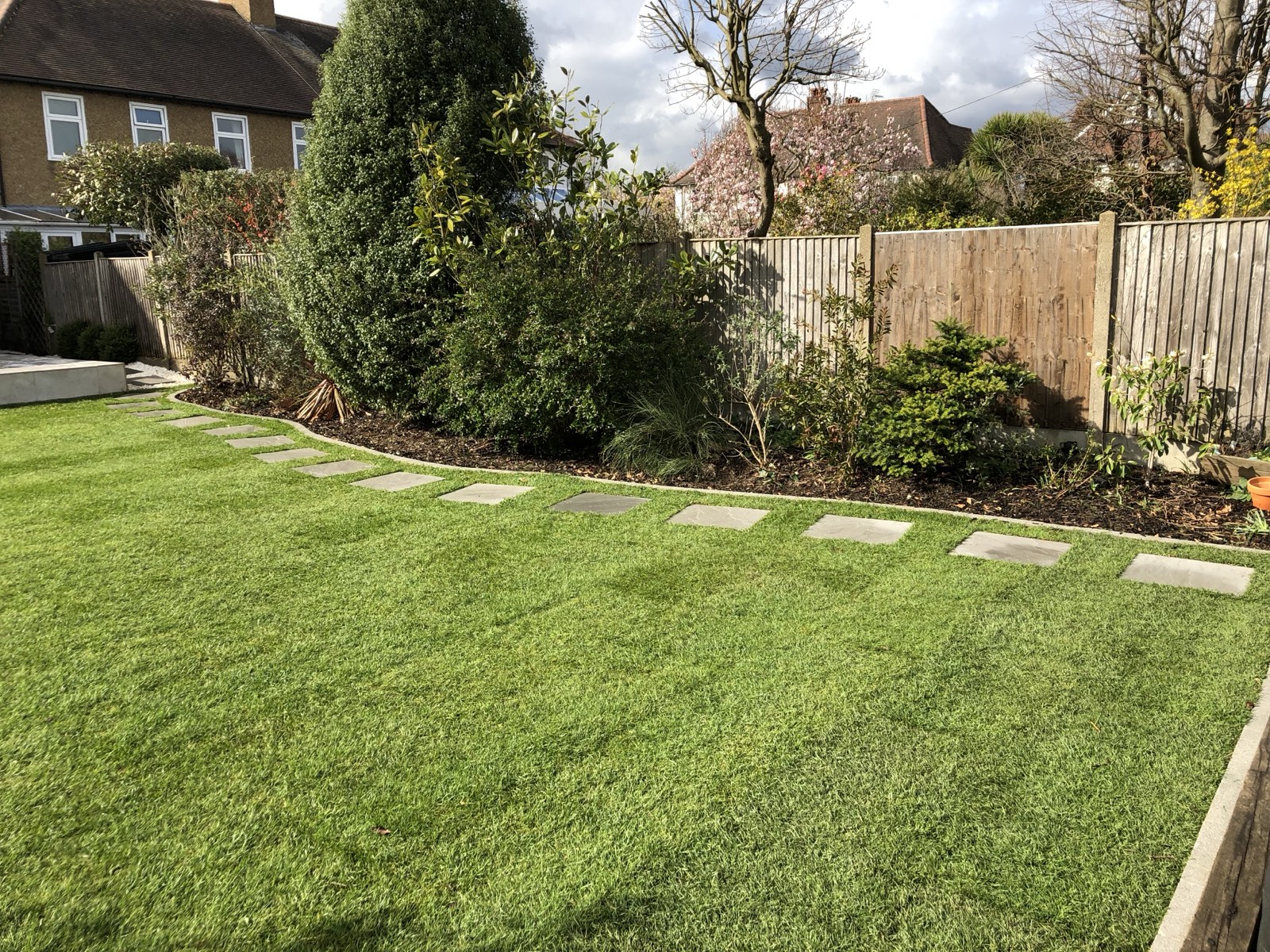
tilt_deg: -11.3
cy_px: 476
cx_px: 635
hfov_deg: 63.4
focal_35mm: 28
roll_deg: +0.9
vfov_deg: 49.7
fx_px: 1027
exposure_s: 1/979
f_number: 1.8
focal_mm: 3.99
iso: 20
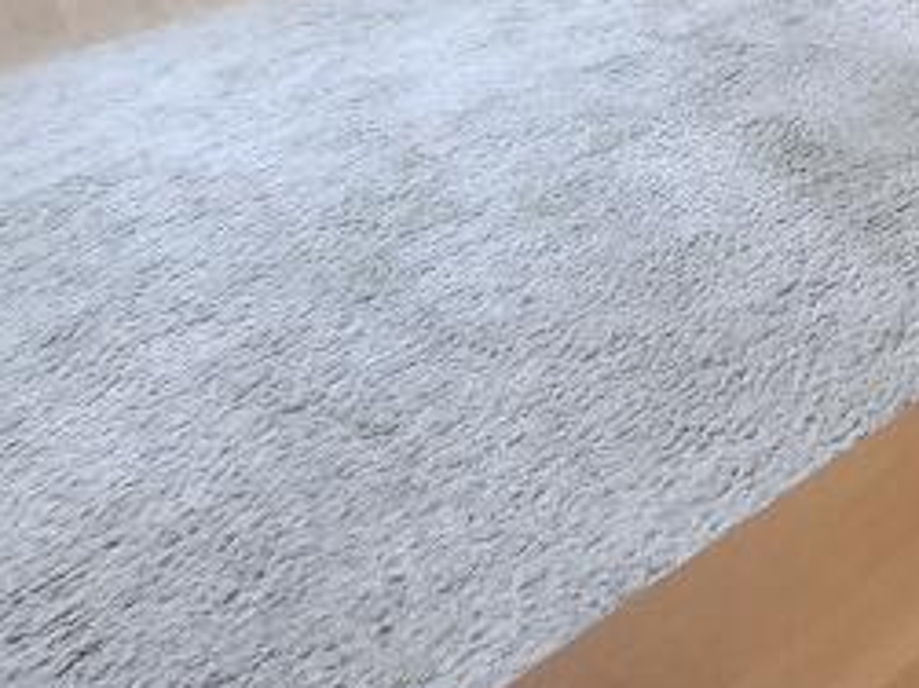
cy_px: -498
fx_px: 1406
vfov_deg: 20.7
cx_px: 1278
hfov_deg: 27.9
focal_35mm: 53
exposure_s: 1/50
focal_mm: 1.74
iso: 125
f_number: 2.2
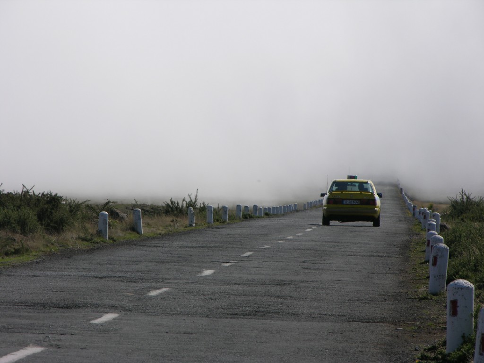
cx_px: 242
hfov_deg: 7.1
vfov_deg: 5.3
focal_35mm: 280
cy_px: 182
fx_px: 3915
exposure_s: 1/383
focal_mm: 71.2
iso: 50
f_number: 7.4
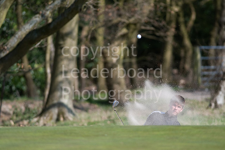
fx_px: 2813
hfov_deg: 4.6
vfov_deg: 3.1
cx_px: 112
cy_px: 75
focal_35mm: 450
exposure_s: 1/4000
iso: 400
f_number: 4
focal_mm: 300
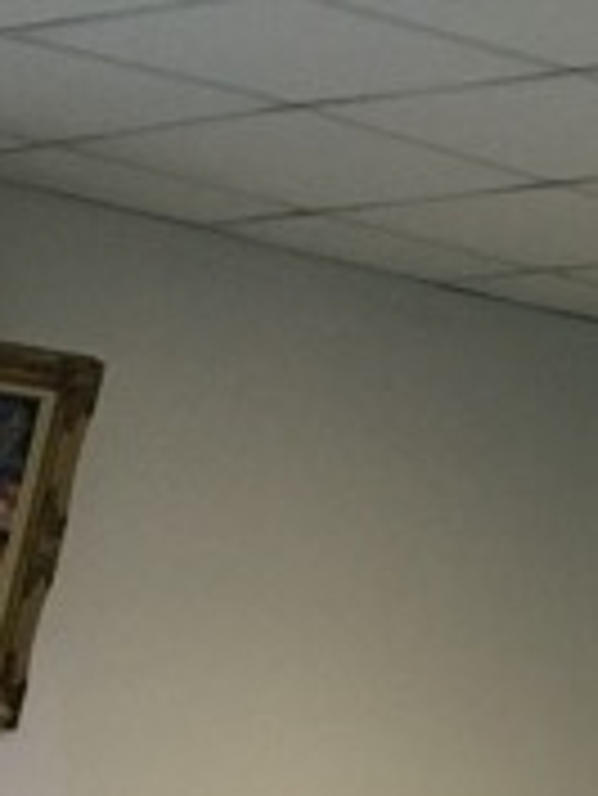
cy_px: 1729
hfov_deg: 8.5
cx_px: 1084
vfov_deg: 10.5
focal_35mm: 168
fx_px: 3865
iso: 160
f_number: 2.2
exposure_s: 1/33
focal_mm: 4.15
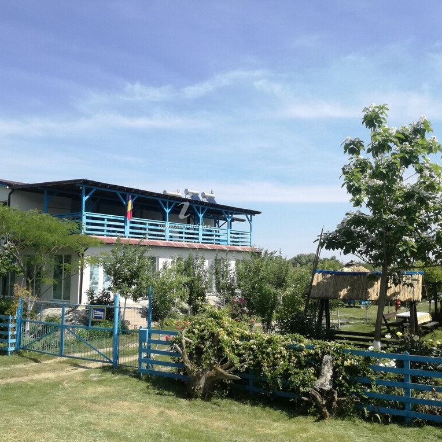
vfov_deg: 51.1
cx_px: 197
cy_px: 222
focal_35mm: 32
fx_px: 462
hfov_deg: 51.0
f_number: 2
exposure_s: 1/1009
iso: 50
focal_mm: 3.79
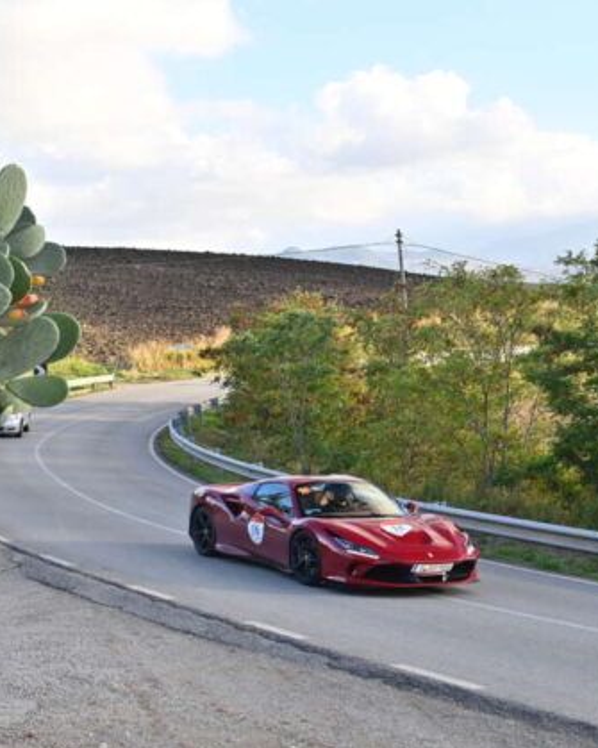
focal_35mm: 63
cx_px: 109
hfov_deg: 23.8
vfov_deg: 30.0
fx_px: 1394
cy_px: 378
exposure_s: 1/1250
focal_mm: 44
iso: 2500
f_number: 8
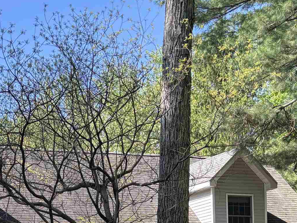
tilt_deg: +3.5
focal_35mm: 78
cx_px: -21
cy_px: 276
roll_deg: +0.2
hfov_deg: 23.6
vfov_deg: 17.9
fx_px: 669
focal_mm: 5.96
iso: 50
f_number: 1.6
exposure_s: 1/684
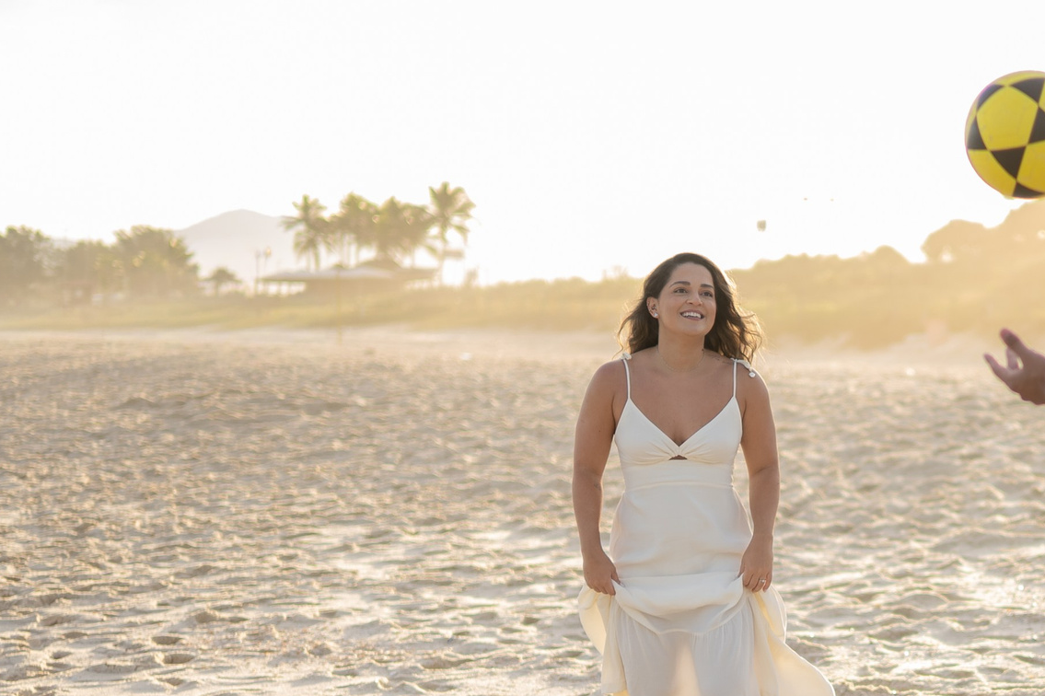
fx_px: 2554
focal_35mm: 88
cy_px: 482
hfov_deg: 22.7
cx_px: 903
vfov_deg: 15.5
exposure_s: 1/1250
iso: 64
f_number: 1.4
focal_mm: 35
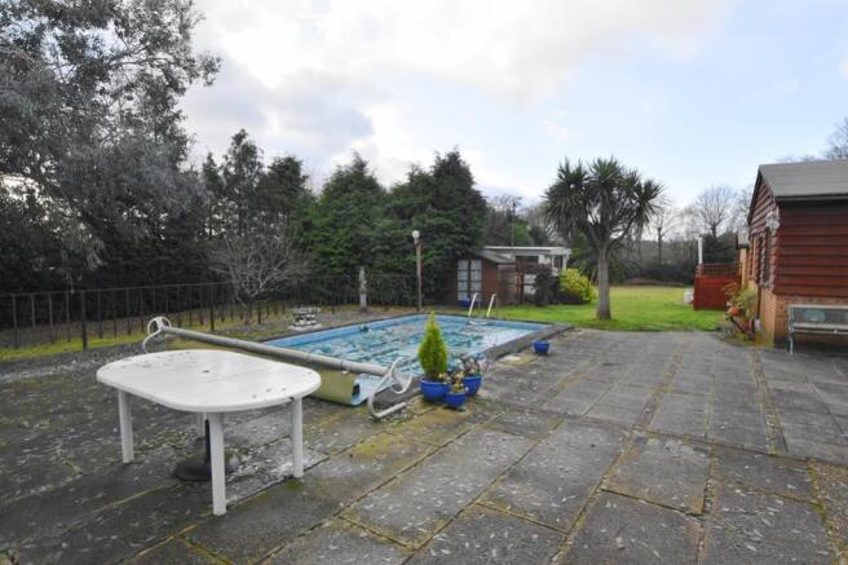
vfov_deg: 63.2
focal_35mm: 20
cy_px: 282
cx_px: 424
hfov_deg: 85.4
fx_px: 459
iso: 200
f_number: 6.3
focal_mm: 13
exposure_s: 1/250
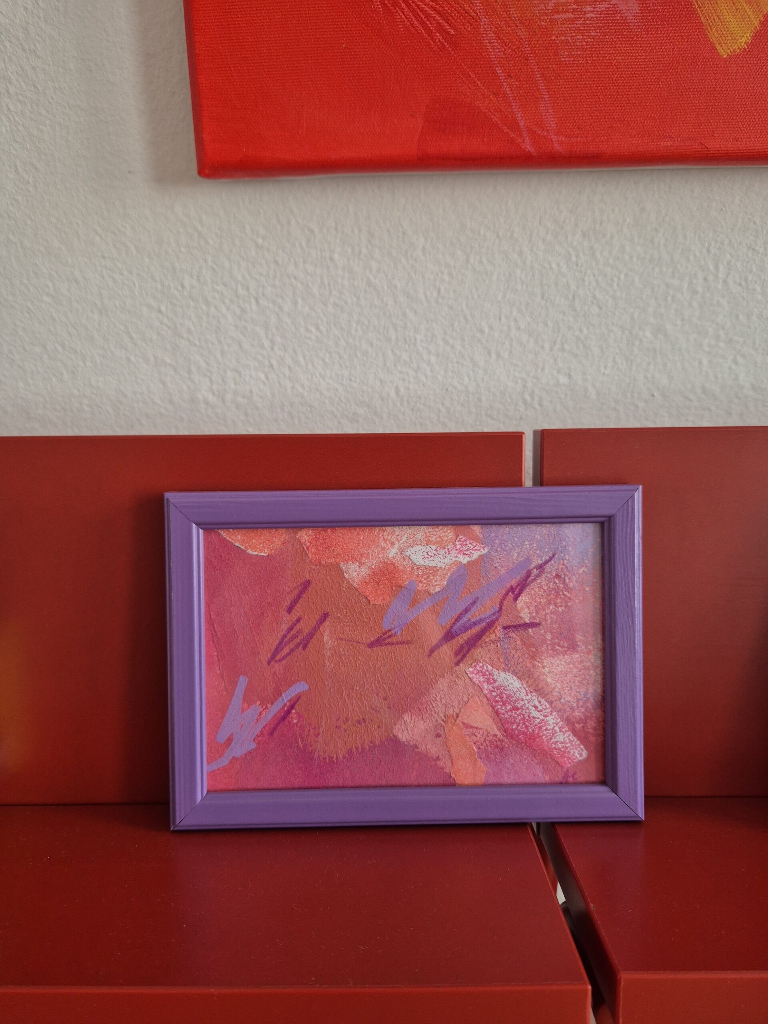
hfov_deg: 58.9
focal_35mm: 23
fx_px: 680
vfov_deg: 73.9
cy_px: 512
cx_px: 384
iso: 250
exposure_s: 1/100
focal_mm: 5.4
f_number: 1.8
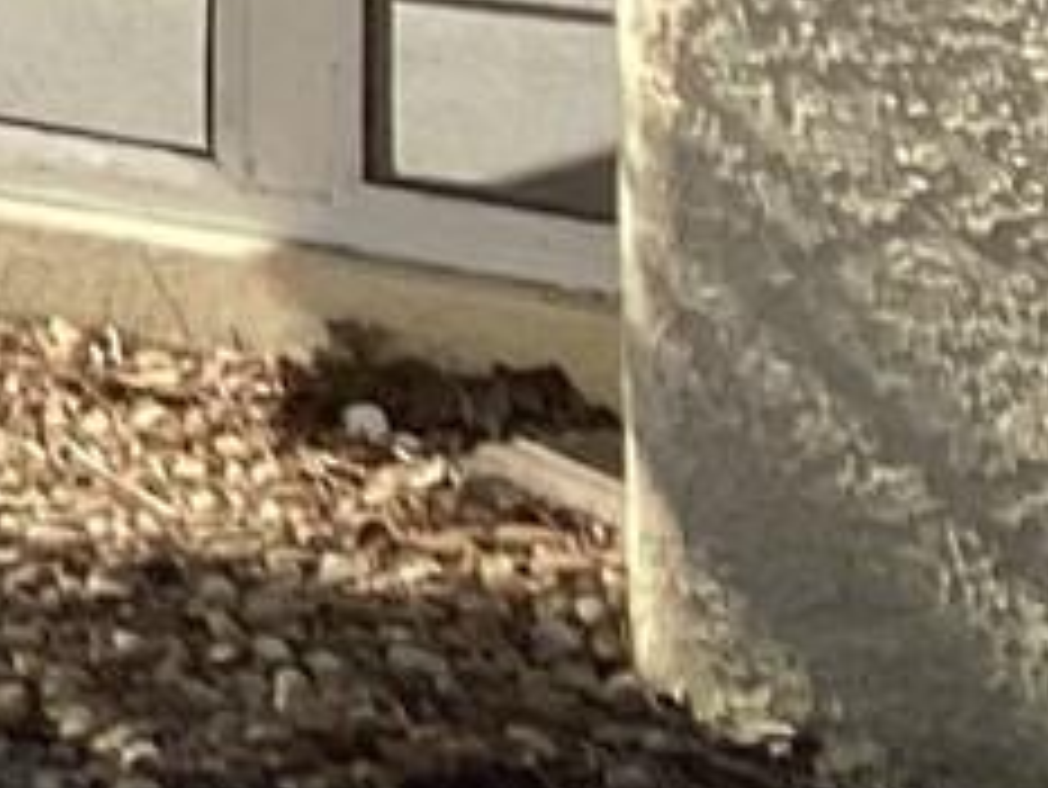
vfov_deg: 6.5
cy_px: -1450
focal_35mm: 213
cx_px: -2330
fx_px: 6452
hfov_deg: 7.8
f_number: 2.4
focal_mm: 3.3
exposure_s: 1/1101
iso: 25
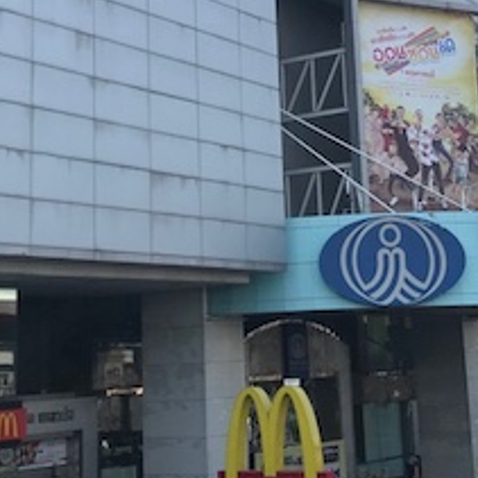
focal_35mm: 75
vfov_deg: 22.6
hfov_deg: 23.0
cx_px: 274
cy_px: 70
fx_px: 1172
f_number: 1.8
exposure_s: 1/1168
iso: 20
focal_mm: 3.99
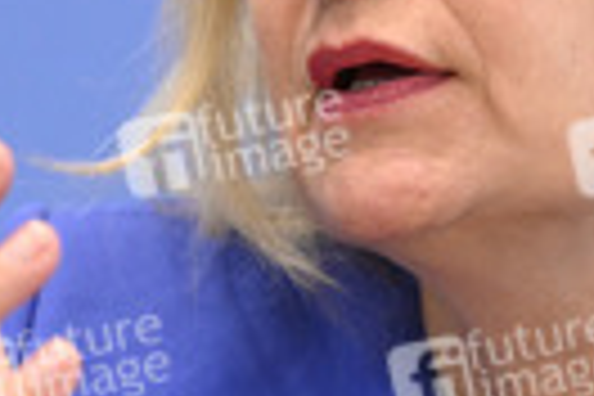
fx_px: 7589
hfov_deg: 4.5
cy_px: 32
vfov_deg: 3.0
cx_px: 565
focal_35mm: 460
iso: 4000
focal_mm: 135
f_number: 5.6
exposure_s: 1/500
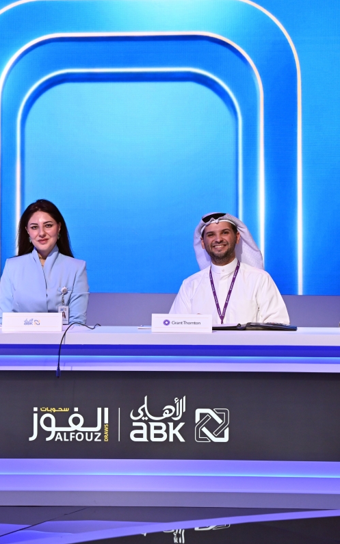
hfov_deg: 9.2
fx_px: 2120
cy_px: 271
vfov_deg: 14.6
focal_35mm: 143
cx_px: 106
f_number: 3.5
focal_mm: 93
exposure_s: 1/80
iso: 1000
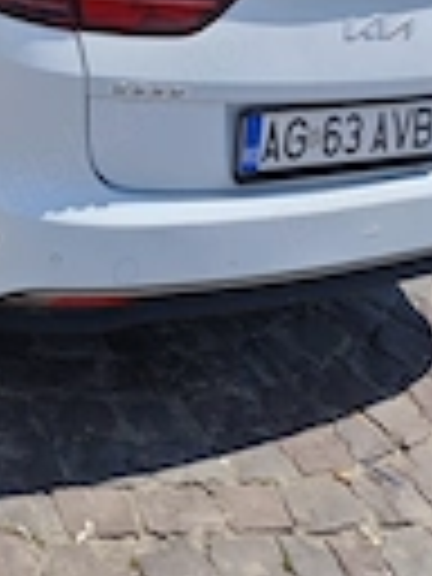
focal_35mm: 72
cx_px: -58
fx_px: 1198
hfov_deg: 19.5
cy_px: -135
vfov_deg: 24.3
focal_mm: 6.55
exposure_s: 1/3883
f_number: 1.6
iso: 50
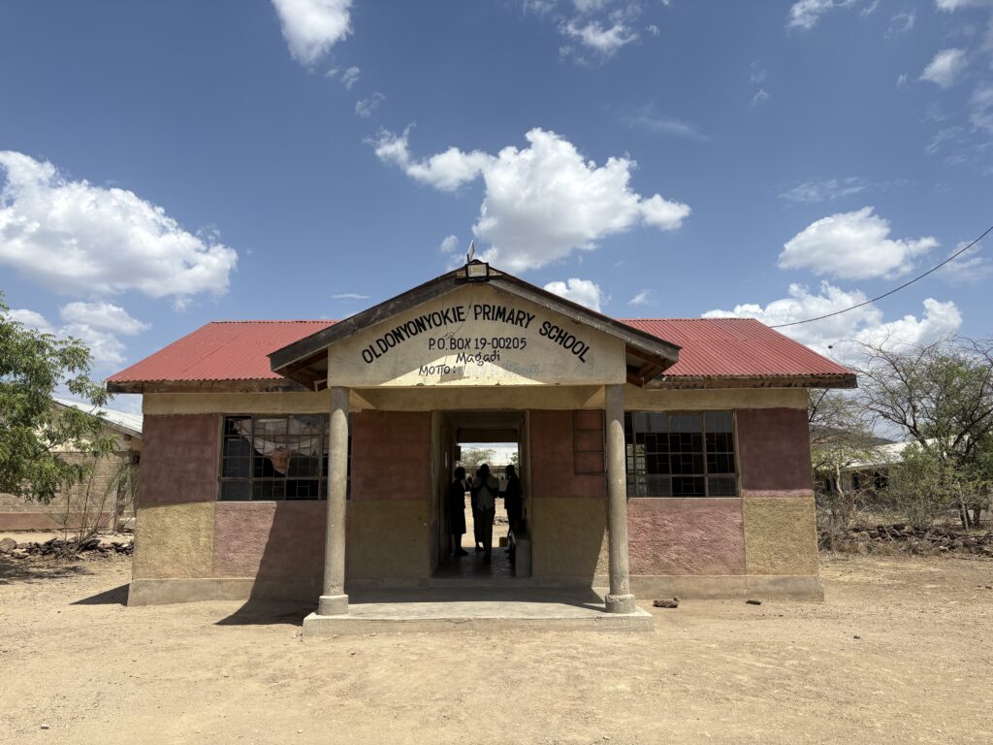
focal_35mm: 26
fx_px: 746
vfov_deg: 53.1
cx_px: 496
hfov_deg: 67.3
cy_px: 372
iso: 50
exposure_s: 1/4950
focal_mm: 5.96
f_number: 1.6
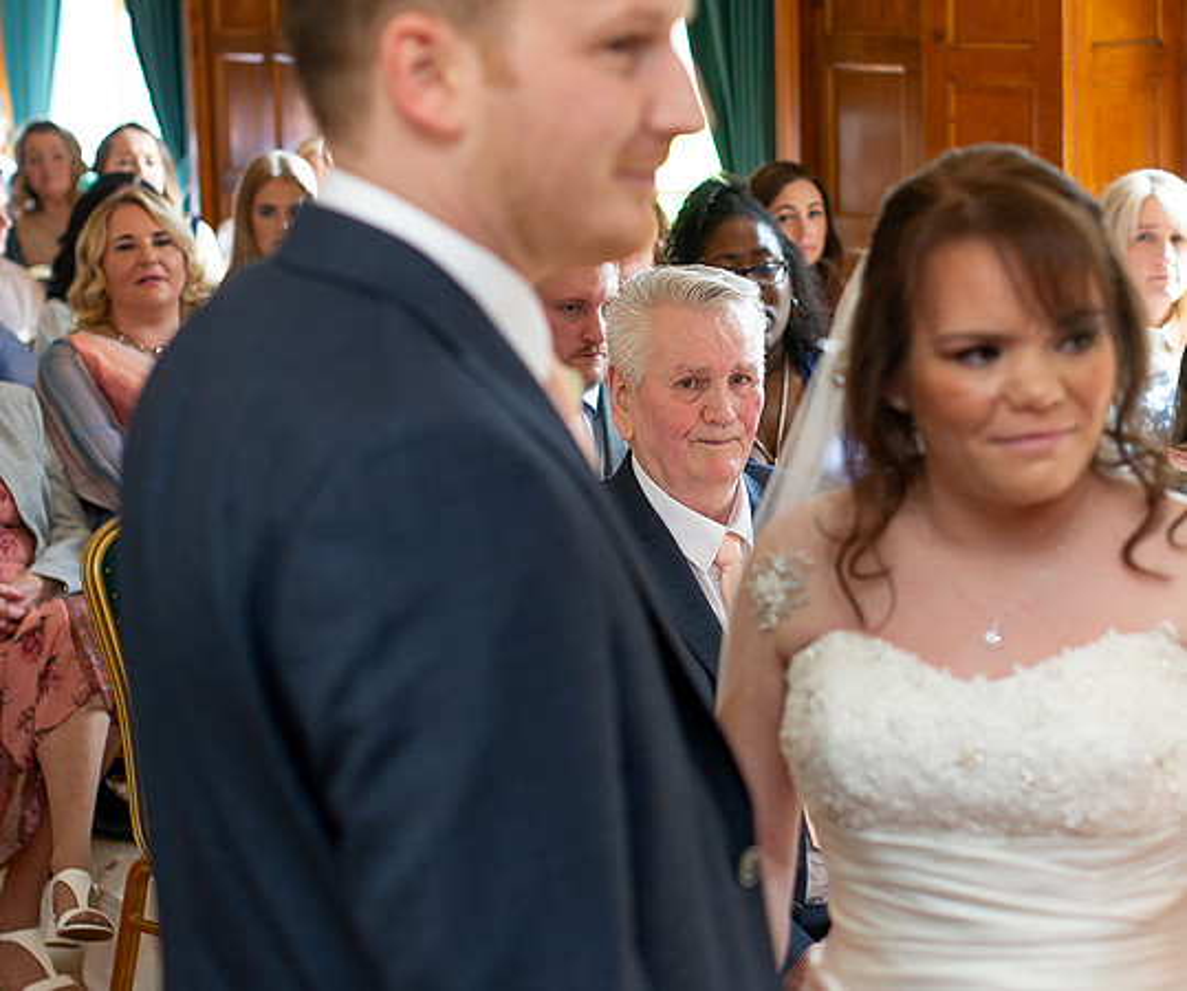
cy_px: 477
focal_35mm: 86
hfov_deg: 21.8
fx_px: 3068
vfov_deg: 18.4
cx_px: 749
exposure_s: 1/100
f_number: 2.5
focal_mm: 35
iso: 160
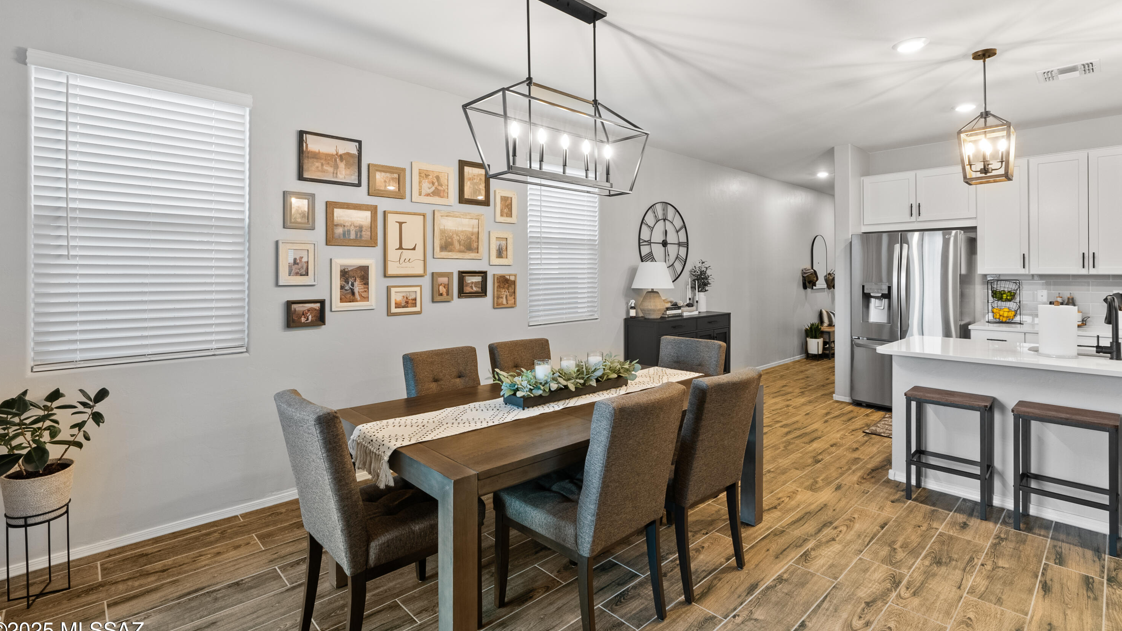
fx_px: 506
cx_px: 558
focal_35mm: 17
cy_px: 285
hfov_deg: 95.9
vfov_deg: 63.8
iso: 400
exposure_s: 1.3
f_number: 8
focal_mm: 16
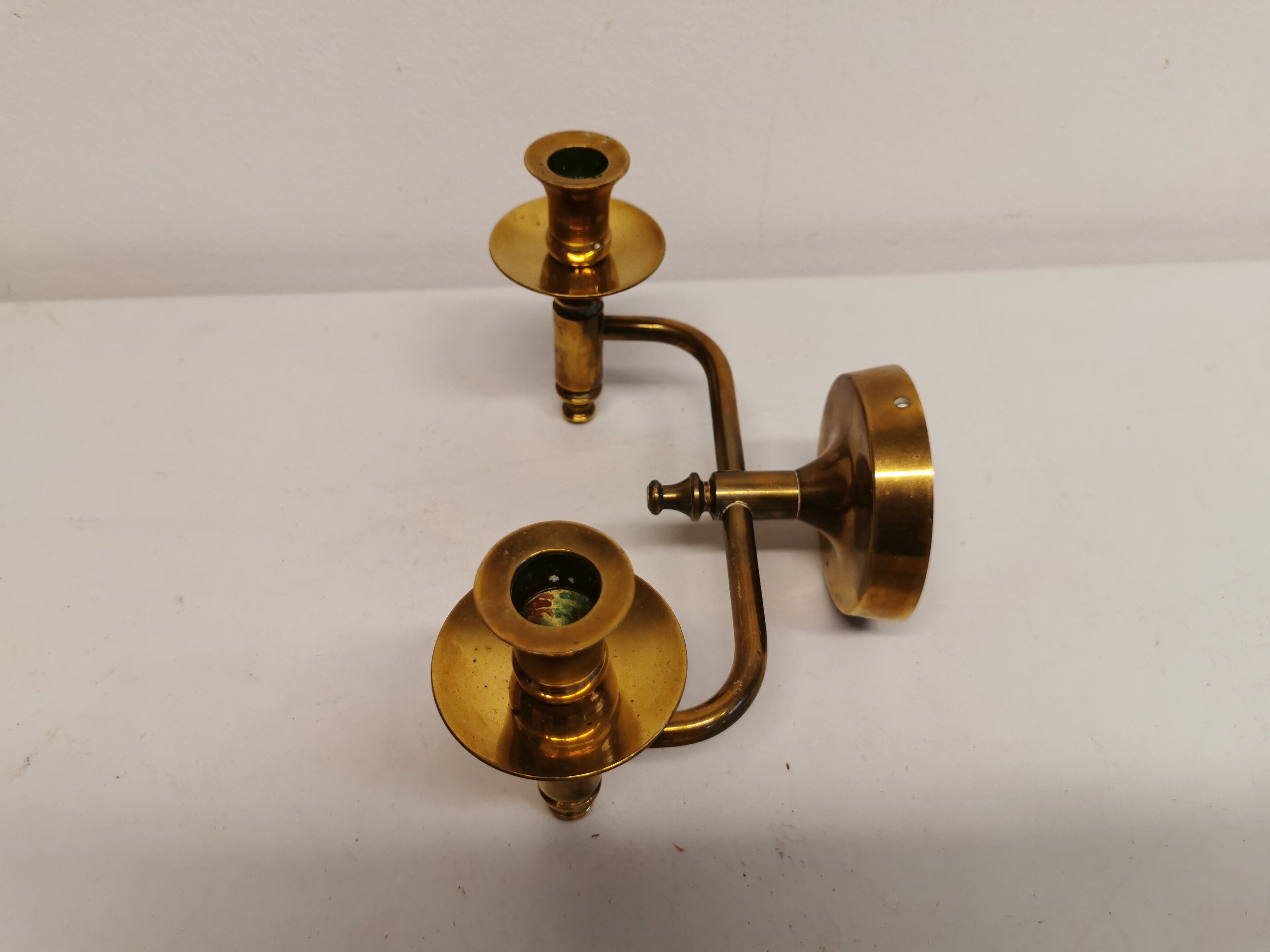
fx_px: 991
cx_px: 635
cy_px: 476
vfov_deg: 51.4
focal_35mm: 27
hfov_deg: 65.3
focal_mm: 5.56
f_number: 1.6
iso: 160
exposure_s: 1/100
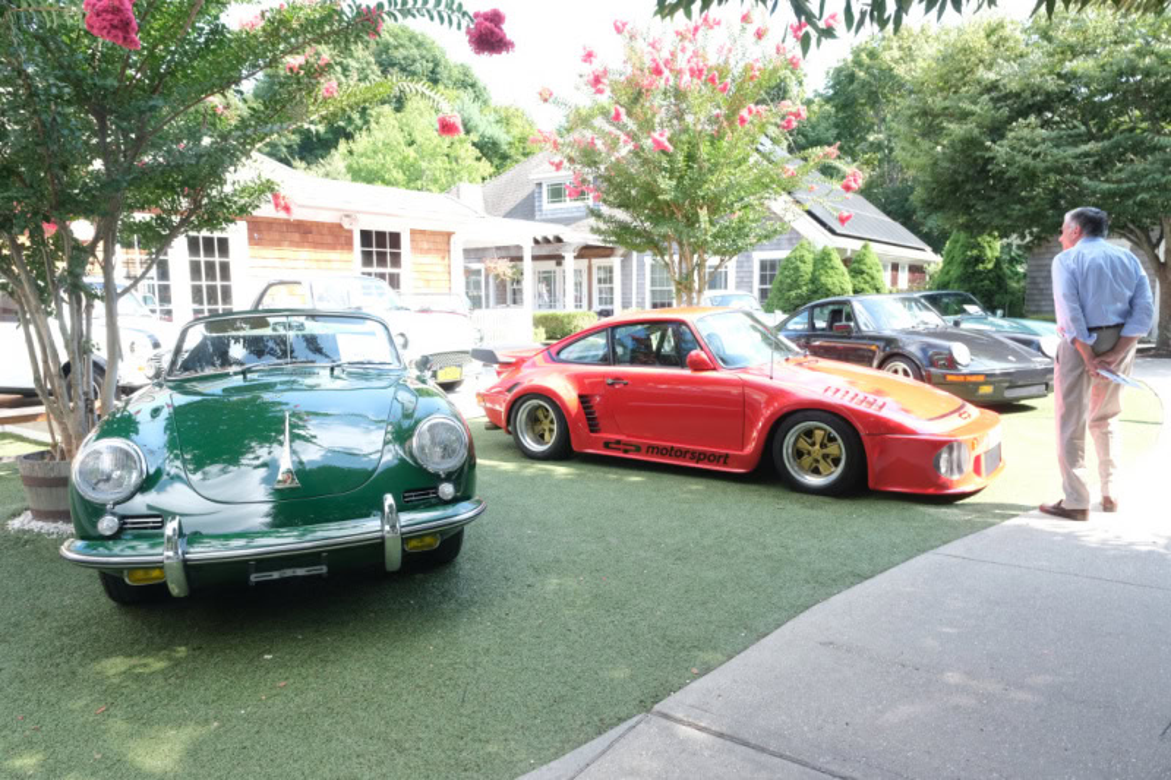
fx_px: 780
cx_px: 586
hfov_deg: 73.8
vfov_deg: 53.1
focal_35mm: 24
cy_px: 390
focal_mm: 16
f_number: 8
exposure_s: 1/30
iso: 200
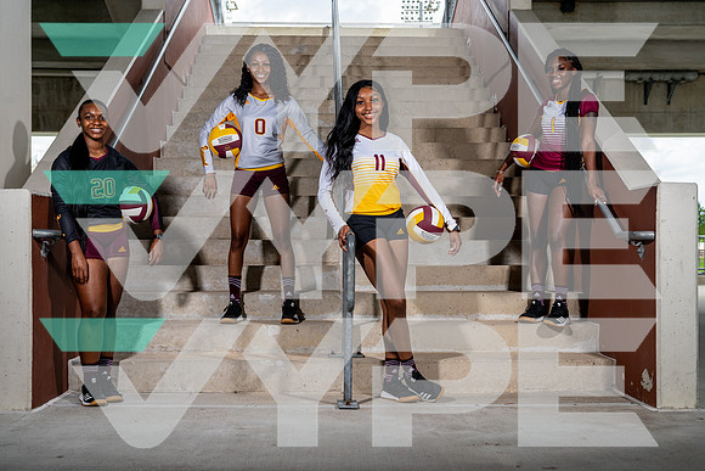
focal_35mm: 41
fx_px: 803
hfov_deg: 47.4
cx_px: 352
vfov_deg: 32.6
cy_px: 236
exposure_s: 1/125
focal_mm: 41
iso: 100
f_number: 8
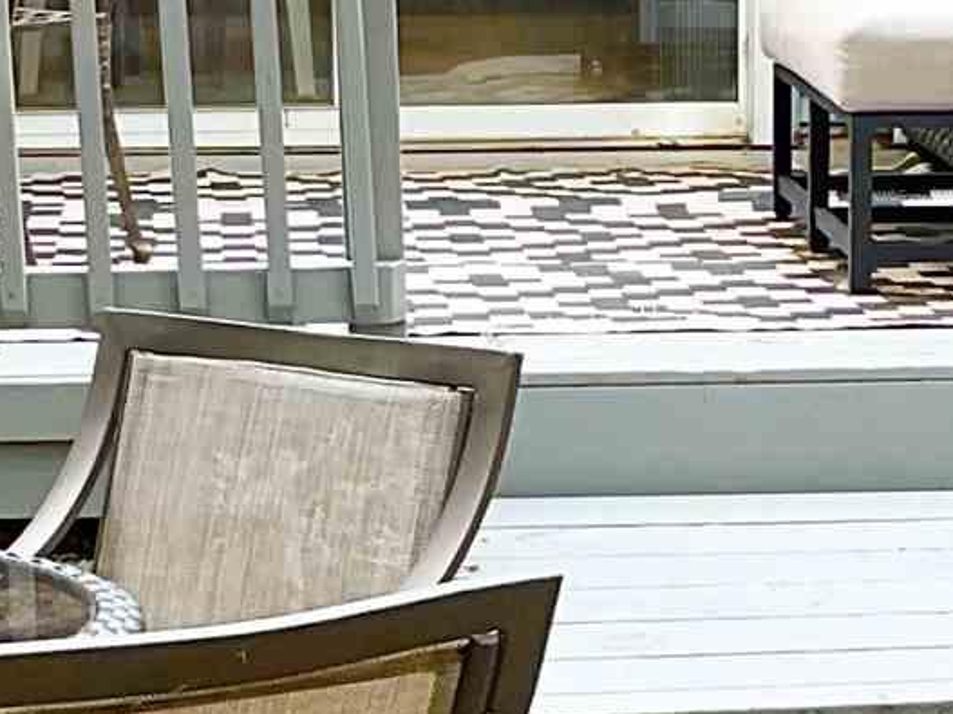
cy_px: 634
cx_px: 747
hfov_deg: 11.7
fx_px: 4652
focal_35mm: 169
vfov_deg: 8.8
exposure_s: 1/120
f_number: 1.8
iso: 40
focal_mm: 3
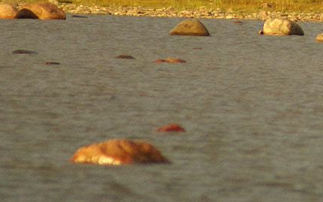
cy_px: -41
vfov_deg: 0.8
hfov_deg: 1.2
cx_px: 515
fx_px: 14944
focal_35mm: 1697
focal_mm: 300
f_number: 5.6
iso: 250
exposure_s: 1/500
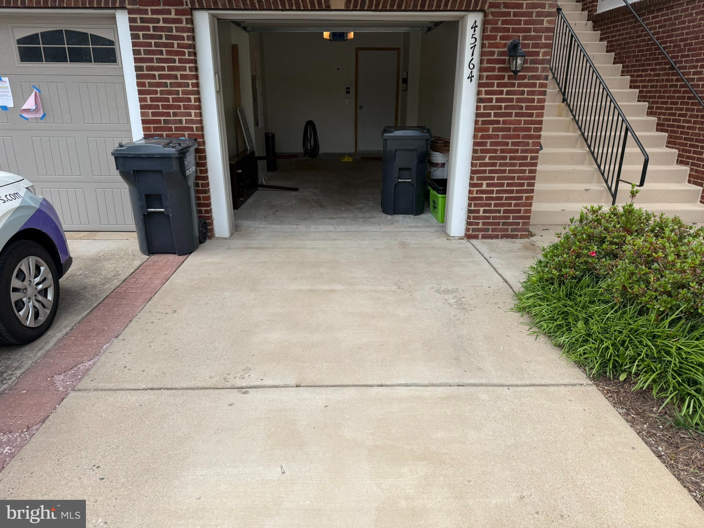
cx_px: 352
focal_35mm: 24
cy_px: 264
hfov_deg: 71.6
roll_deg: -0.6
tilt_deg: -18.6
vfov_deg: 56.8
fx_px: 488
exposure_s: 1/2232
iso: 80
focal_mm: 6.76
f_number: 1.78
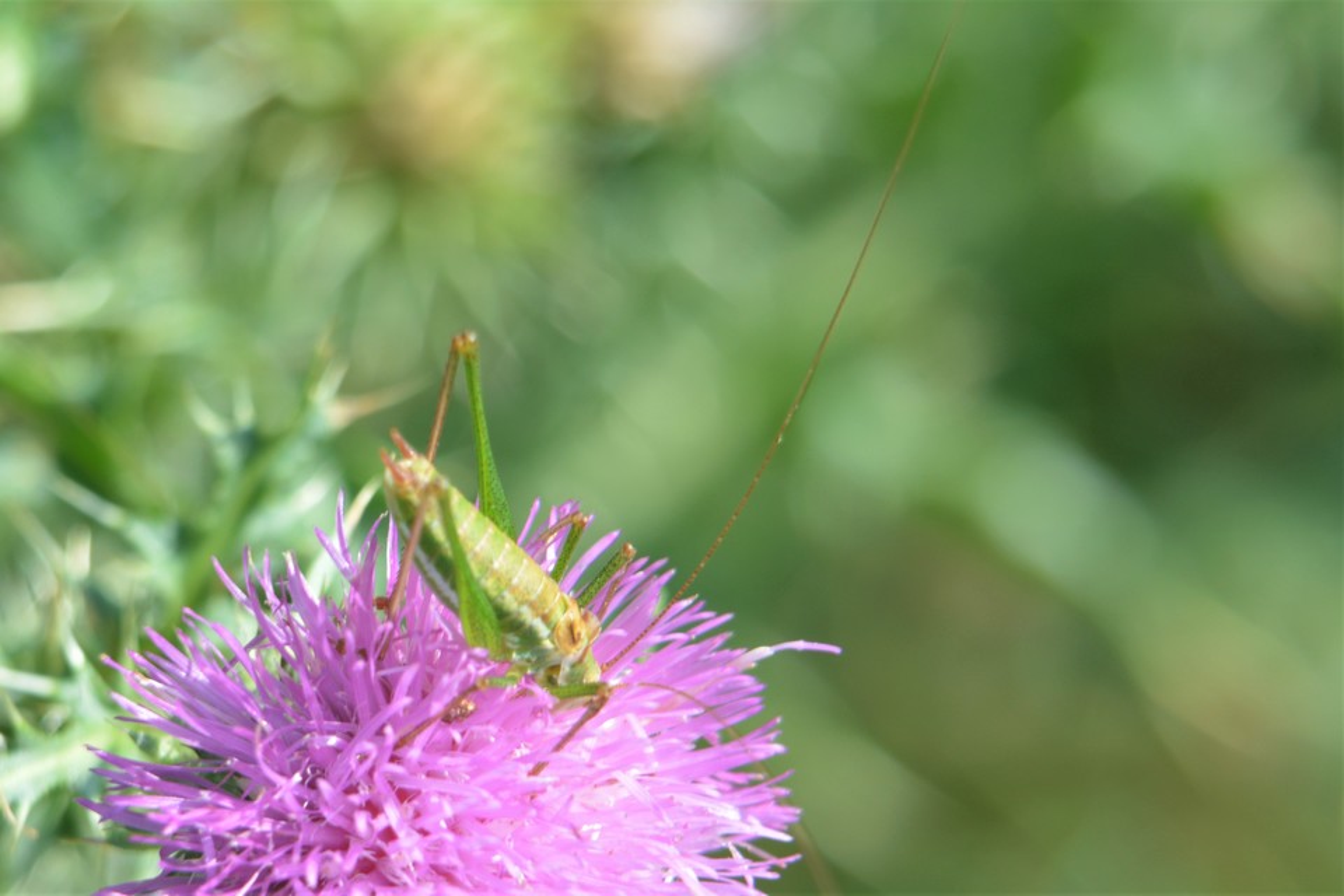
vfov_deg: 4.7
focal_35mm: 292
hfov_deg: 7.0
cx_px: 672
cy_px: 448
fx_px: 10919
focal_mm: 195
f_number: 8
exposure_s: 1/125
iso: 220
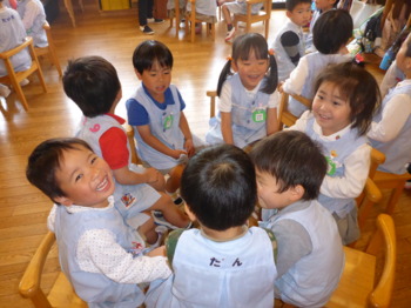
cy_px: 154
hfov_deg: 63.5
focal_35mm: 28
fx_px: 332
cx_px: 206
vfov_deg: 49.7
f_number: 3.3
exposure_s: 1/125
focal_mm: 4.9
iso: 800
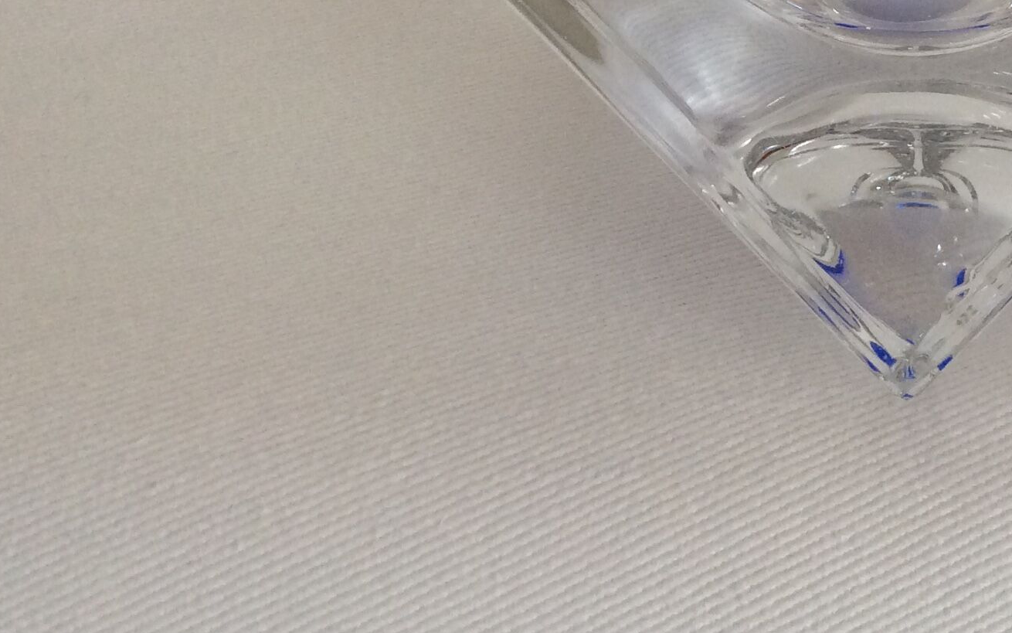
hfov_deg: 29.1
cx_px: 956
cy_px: -20
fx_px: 1848
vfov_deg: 18.8
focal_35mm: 67
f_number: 2.4
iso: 80
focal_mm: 3.3
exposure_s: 1/25
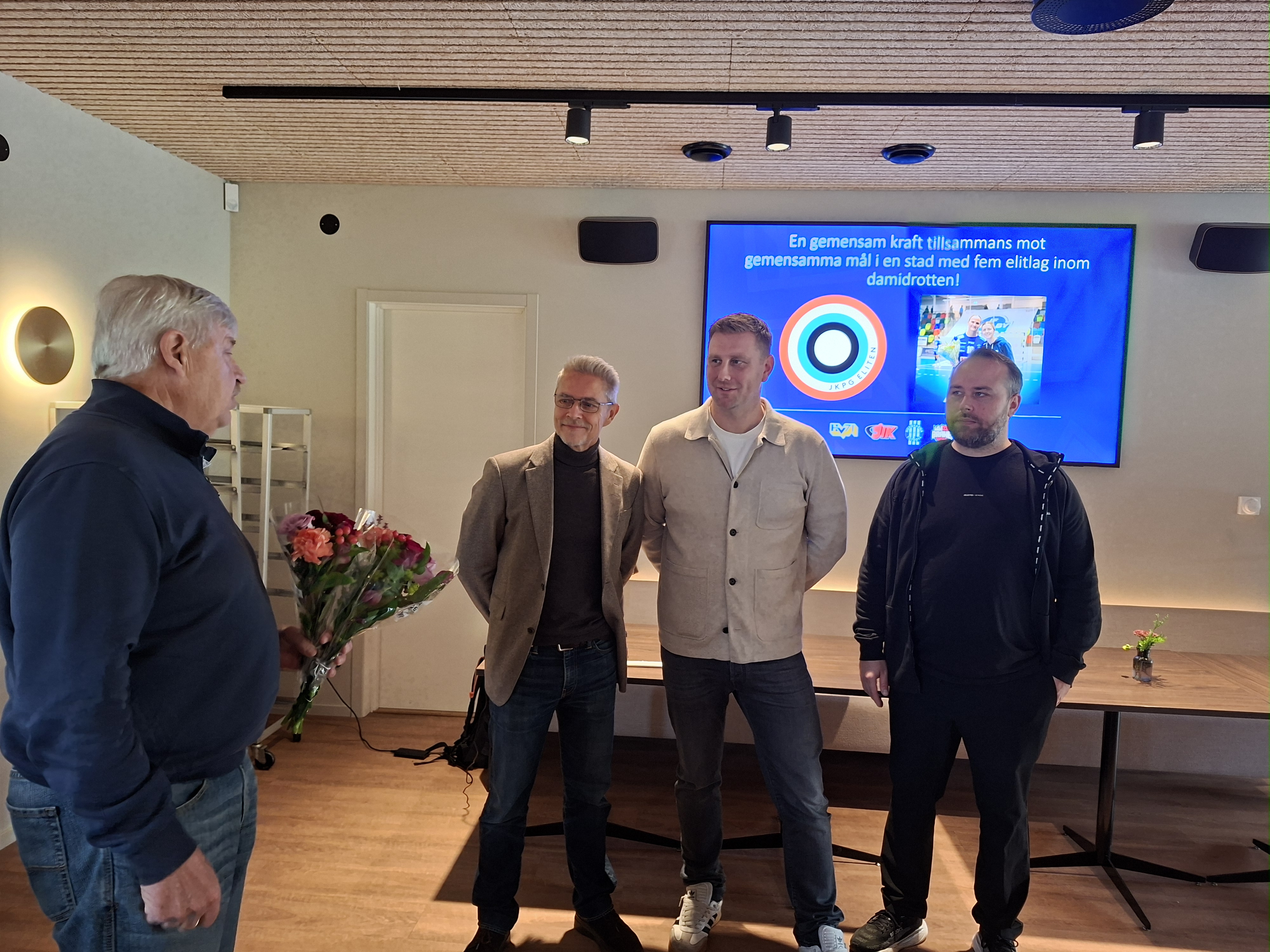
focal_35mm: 23
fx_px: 844
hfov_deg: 73.9
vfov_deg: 58.9
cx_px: 635
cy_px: 476
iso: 250
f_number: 1.8
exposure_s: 1/33
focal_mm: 5.54
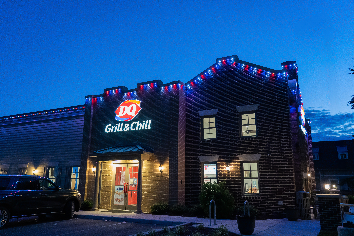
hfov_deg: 61.9
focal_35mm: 30
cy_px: 118
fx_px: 295
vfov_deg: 43.6
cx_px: 177
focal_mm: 30
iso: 6400
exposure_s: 1/125
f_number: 4
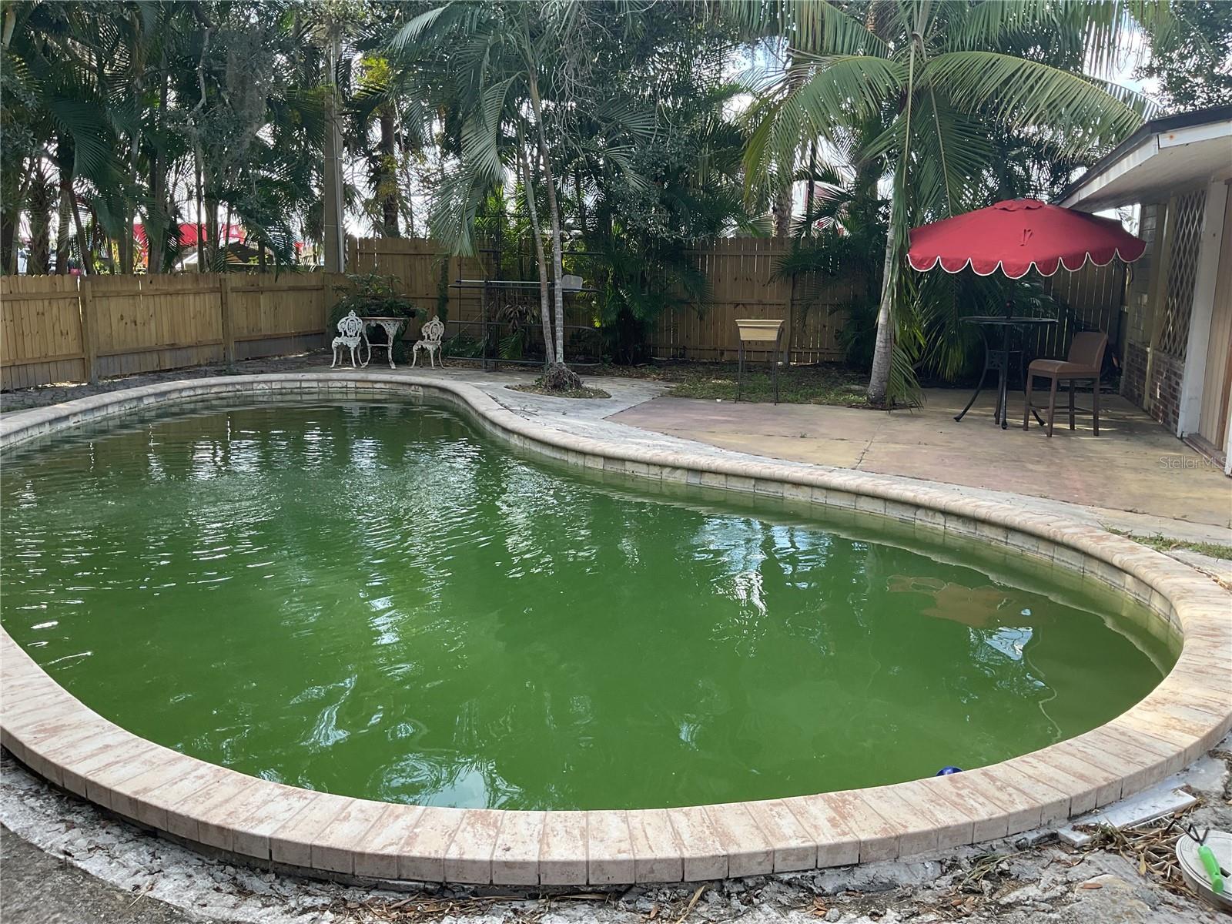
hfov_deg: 61.7
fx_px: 1032
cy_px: 462
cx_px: 616
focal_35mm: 29
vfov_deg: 48.2
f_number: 1.8
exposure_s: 1/183
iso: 16
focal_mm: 3
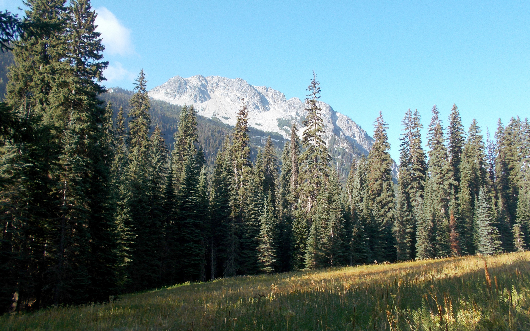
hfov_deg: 59.7
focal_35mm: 32
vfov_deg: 39.3
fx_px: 462
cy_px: 134
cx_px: 266
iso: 80
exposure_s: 1/320
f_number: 3.4
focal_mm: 5.3
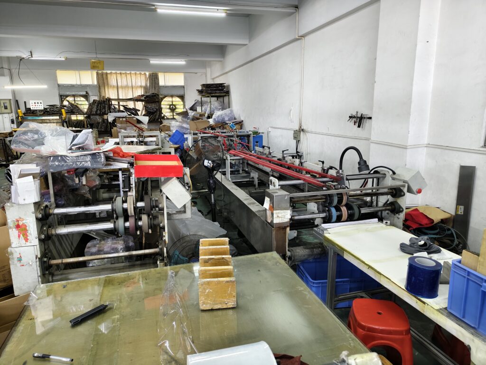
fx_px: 323
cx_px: 243
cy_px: 182
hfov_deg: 73.9
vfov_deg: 58.9
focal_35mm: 23
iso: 348
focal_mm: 5.56
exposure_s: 1/50
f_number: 1.88
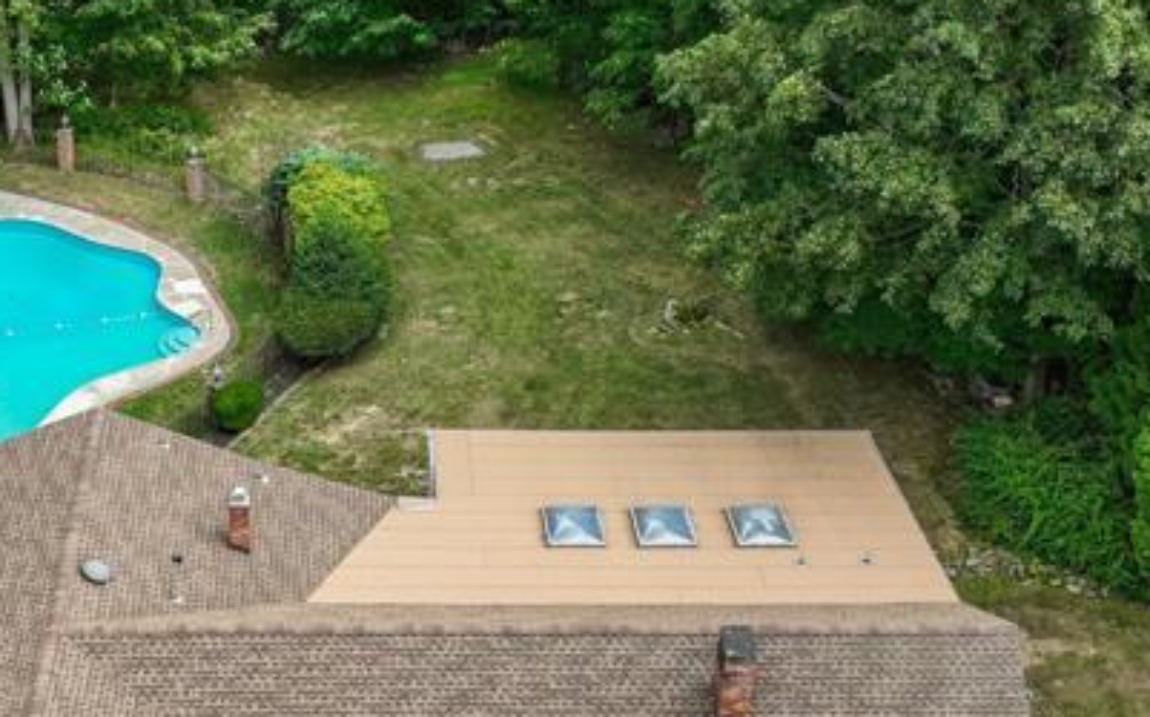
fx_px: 2036
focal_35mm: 65
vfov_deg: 20.0
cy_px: 288
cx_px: 261
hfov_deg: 30.9
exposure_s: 1/400
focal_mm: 12.3
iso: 100
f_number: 2.8
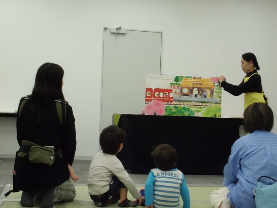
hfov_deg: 29.4
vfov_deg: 22.3
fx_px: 528
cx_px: 138
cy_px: 104
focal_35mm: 66
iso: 400
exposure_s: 1/50
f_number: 5.3
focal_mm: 11.8
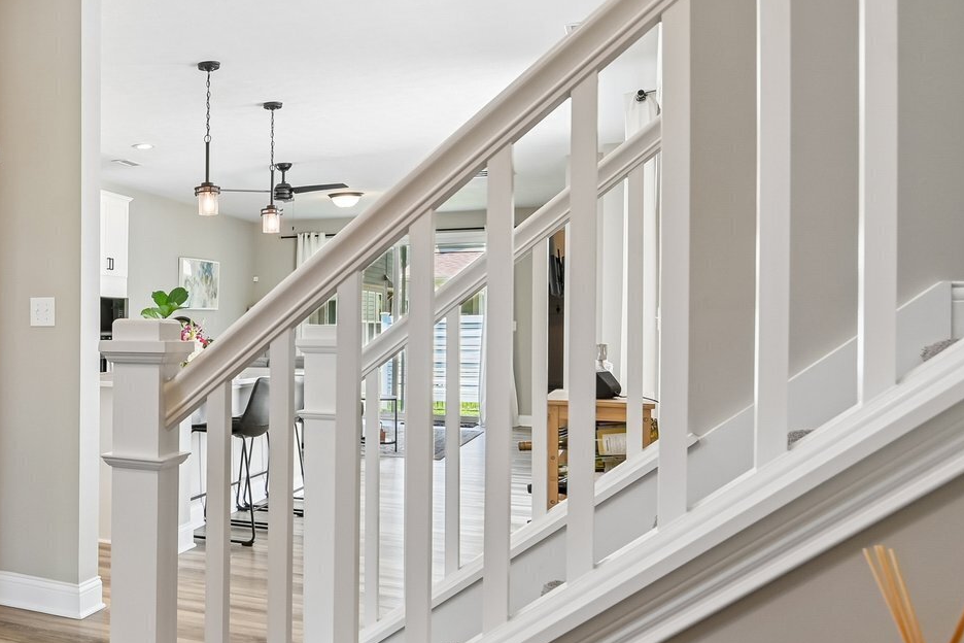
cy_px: 312
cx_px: 45
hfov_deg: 47.2
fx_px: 937
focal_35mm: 35
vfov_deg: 37.8
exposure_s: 1/15
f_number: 8
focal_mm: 16
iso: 250
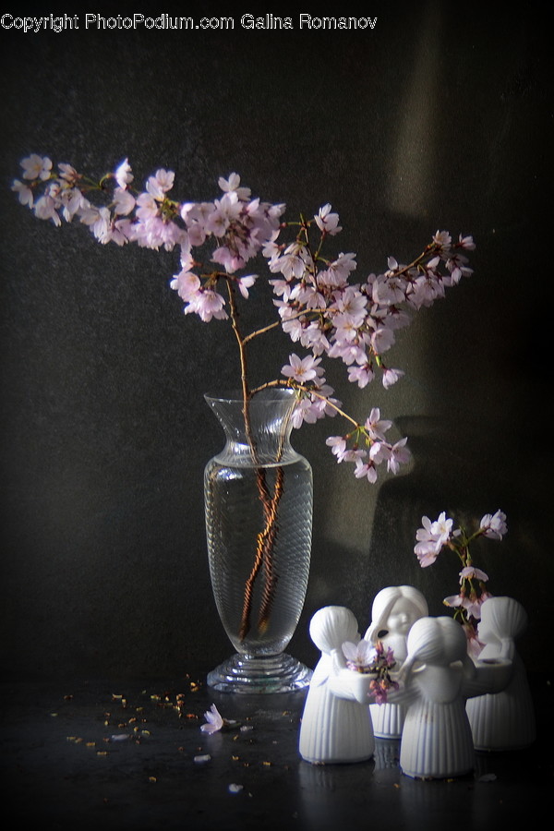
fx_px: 1316
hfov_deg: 23.8
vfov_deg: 35.1
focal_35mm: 57
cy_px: 416
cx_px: 277
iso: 200
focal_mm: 38
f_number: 4
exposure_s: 1/1.3
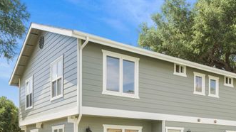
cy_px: 117
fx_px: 238
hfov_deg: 52.7
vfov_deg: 29.9
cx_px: 107
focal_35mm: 38
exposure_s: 1/500
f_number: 7.1
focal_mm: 24
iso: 500
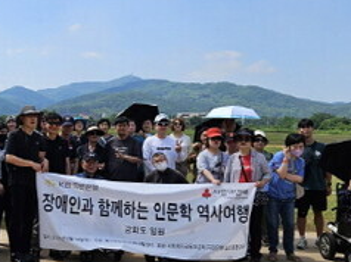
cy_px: 144
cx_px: 66
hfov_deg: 32.3
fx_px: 588
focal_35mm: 58
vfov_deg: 25.2
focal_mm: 5.4
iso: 25
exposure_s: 1/2664
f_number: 1.8
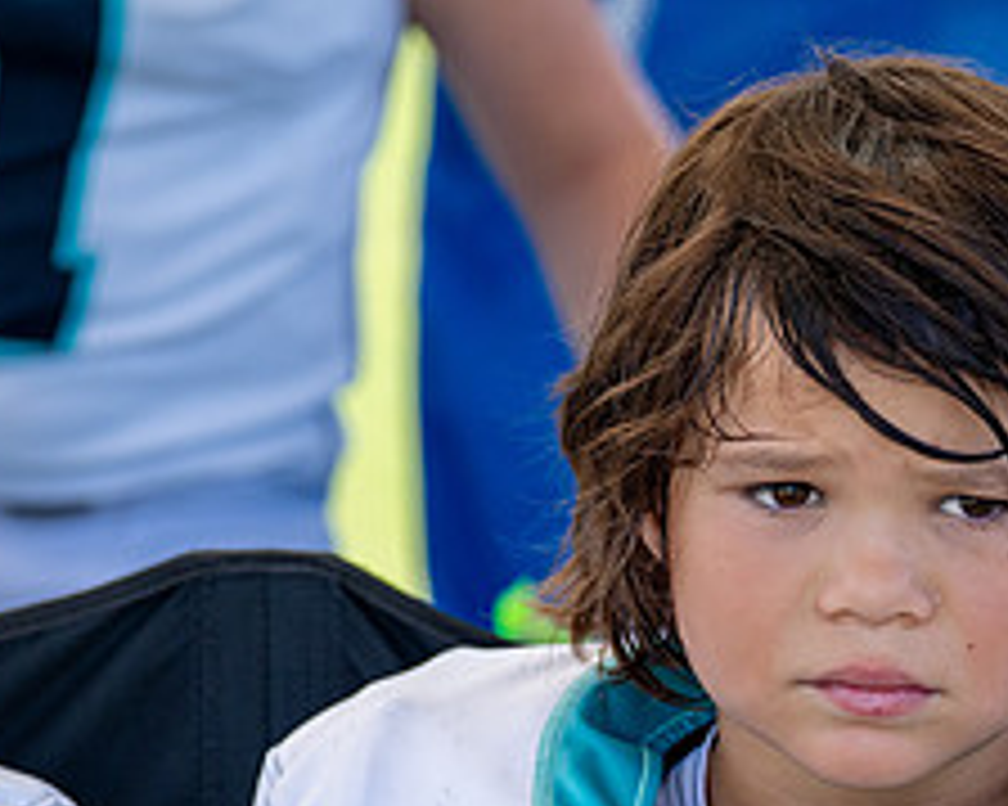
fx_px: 10735
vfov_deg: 4.3
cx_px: 909
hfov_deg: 5.4
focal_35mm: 360
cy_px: 746
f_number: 2.8
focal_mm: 118
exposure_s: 1/1000
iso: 160
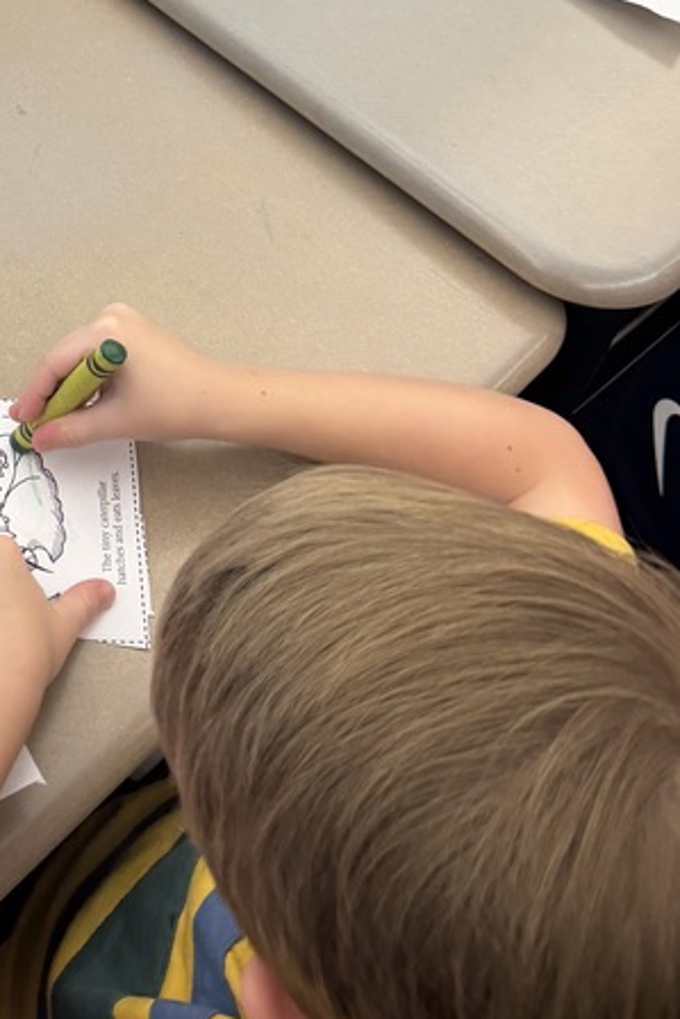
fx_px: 1614
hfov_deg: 22.4
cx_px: -82
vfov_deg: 33.4
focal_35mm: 57
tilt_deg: -46.7
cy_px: 121
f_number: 1.78
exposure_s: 1/120
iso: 160
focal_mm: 6.76
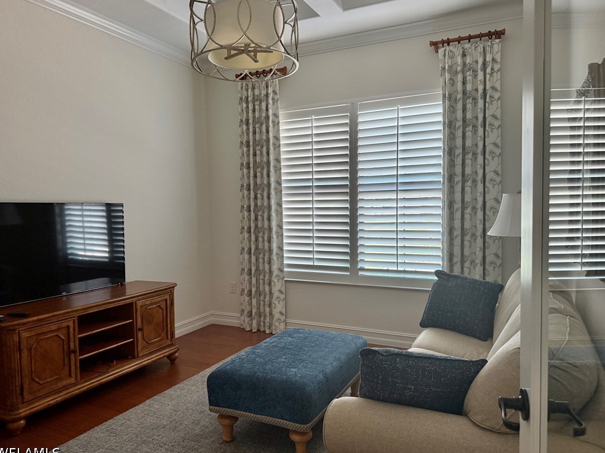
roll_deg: -0.7
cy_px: 227
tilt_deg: -2.1
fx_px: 437
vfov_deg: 54.9
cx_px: 298
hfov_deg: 69.4
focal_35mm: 25
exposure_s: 1/120
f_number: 1.78
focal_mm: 6.76
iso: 200
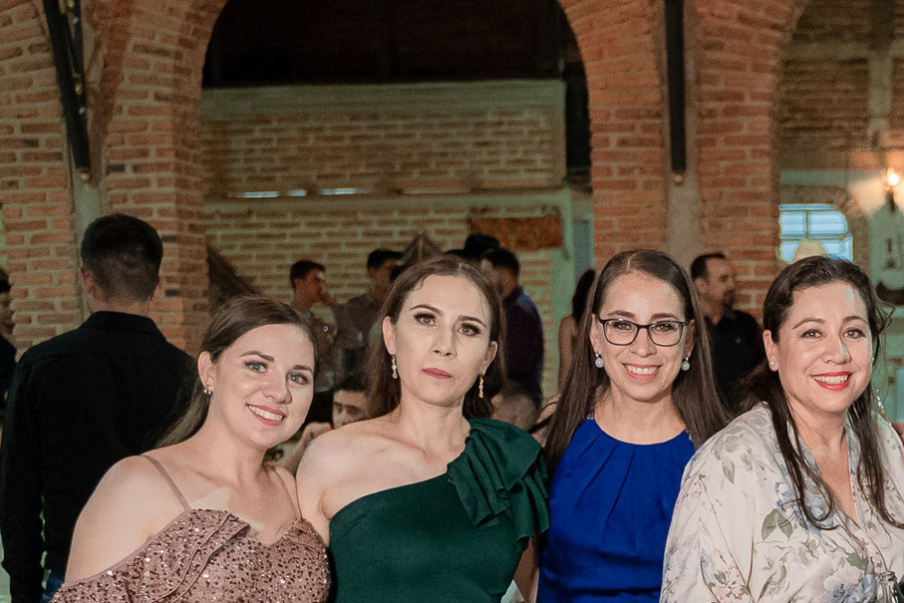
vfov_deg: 16.4
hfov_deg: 23.8
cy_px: 779
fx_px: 1984
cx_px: 1024
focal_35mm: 79
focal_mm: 28
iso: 5000
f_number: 3.2
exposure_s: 1/160
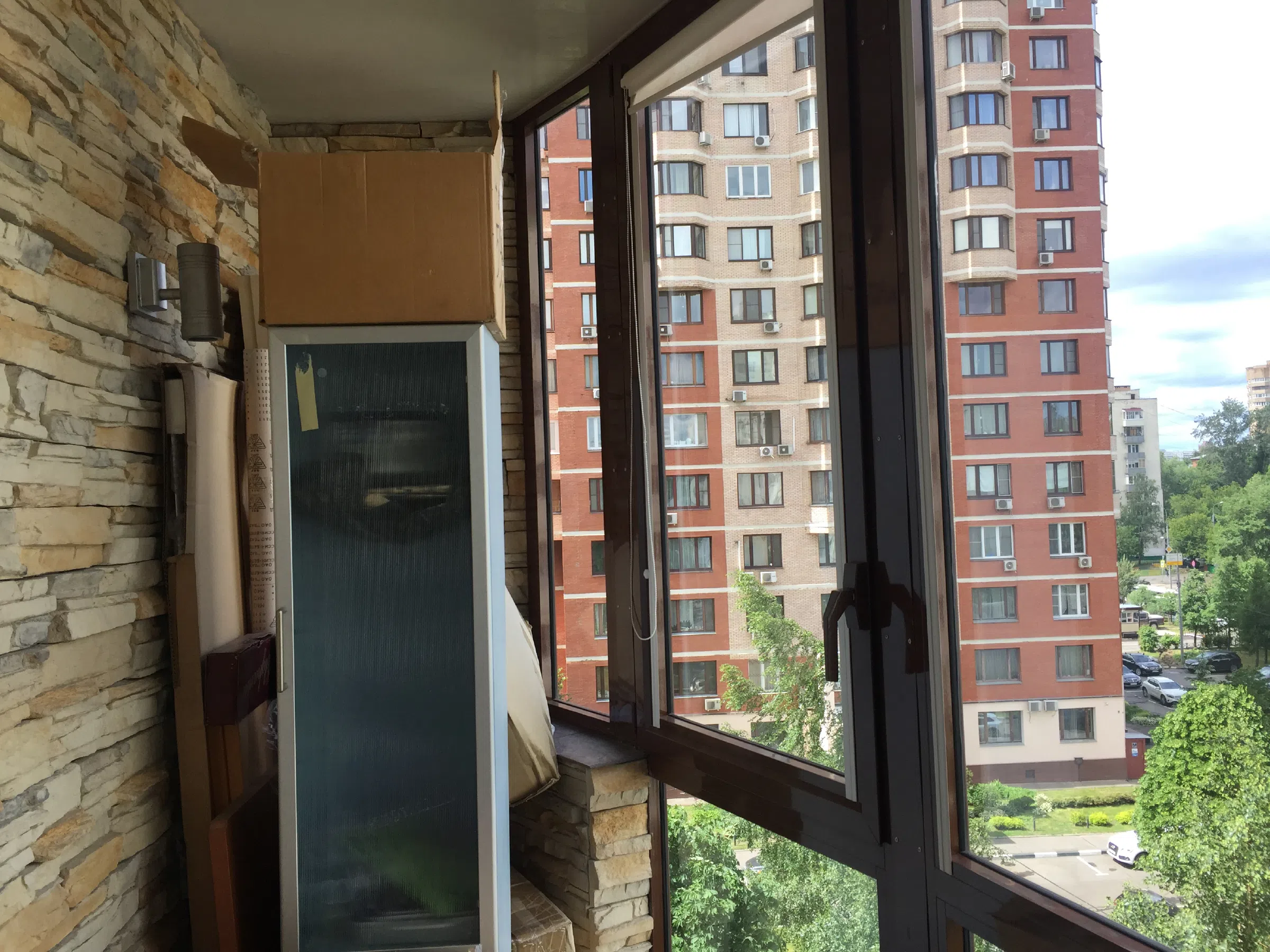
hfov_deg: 61.7
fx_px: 1064
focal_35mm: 29
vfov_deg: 48.2
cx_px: 635
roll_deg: +1.4
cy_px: 476
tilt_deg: +0.2
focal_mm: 4.15
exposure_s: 1/520
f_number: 2.2
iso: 32
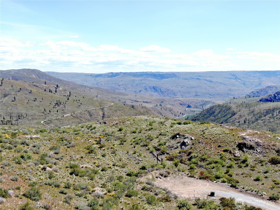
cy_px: 105
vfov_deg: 30.3
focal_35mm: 48
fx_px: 388
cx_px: 140
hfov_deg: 39.7
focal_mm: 8.6
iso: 100
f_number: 3.8
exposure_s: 1/400
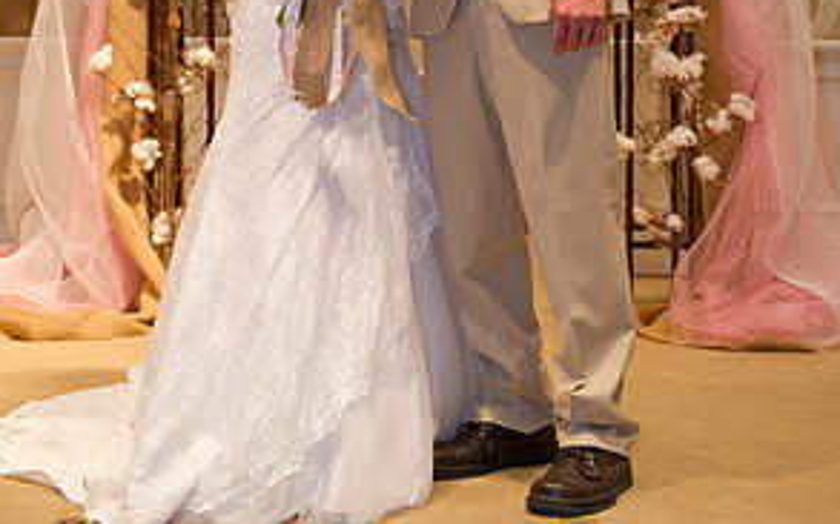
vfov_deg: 16.8
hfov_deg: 27.5
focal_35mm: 75
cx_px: 426
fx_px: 1717
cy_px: -60
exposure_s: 1/125
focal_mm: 48
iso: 1600
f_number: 4.5
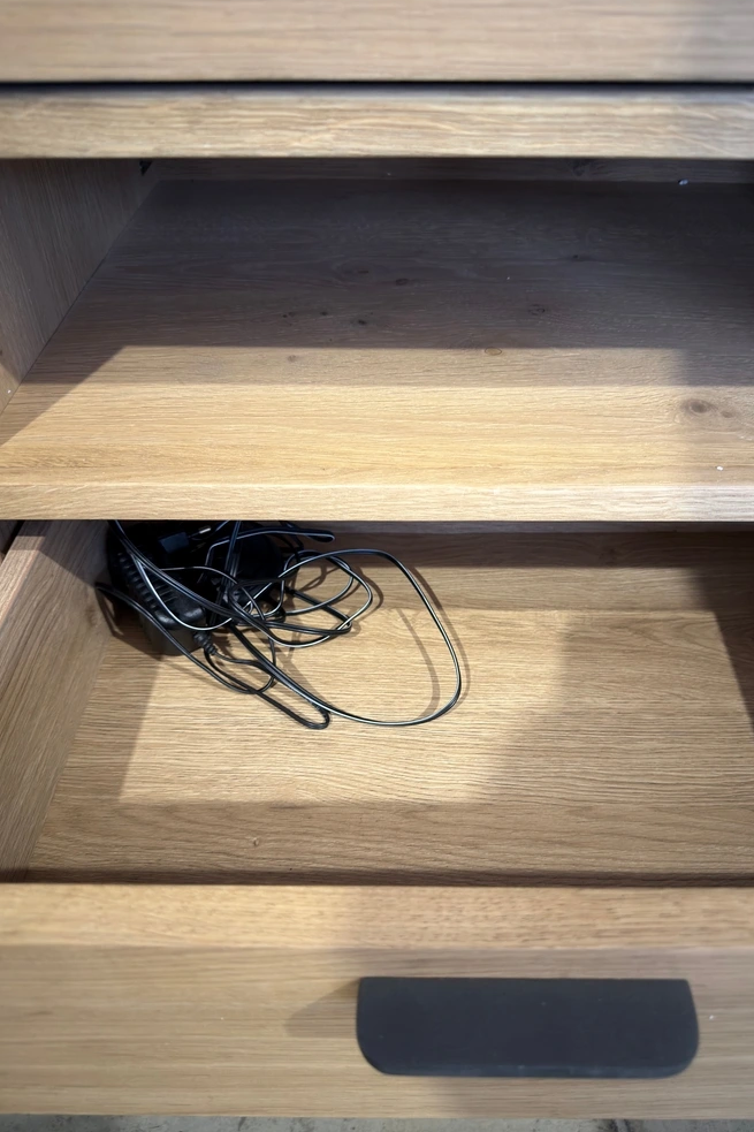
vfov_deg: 69.4
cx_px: 424
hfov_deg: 49.4
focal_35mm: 26
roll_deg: +0.2
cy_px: 582
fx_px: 817
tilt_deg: -43.2
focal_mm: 6.8
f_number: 1.8
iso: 320
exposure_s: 1/33
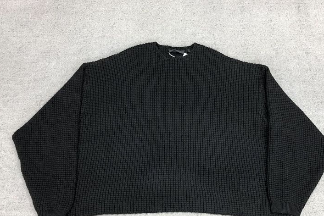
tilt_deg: -67.3
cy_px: 135
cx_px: 171
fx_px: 297
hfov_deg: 57.2
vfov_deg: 39.7
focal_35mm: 33
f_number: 1.8
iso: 25
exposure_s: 1/100
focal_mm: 4
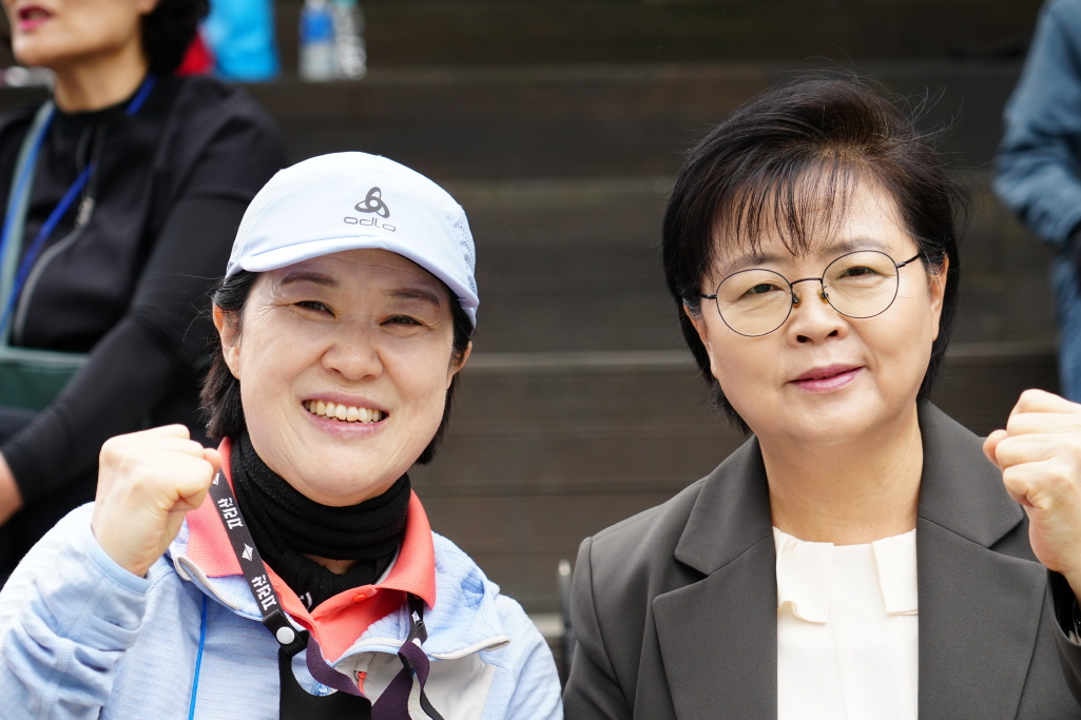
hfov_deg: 15.0
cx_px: 520
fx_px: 4113
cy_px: 618
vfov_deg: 10.0
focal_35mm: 137
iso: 400
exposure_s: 1/200
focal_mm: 78
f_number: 4
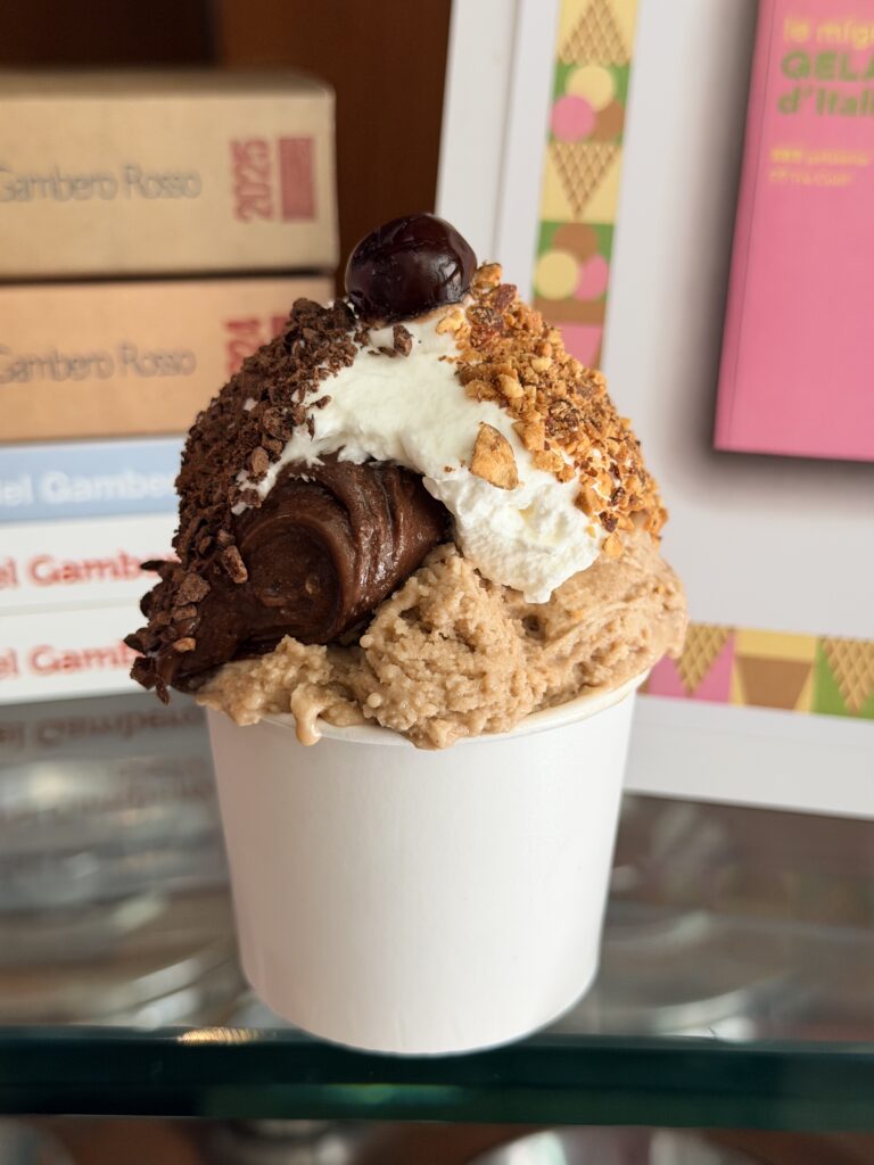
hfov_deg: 30.3
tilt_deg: -21.8
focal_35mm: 48
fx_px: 1616
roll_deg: -1.6
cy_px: 582
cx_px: 437
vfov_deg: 39.7
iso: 64
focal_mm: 6.76
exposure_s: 1/100
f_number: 1.78
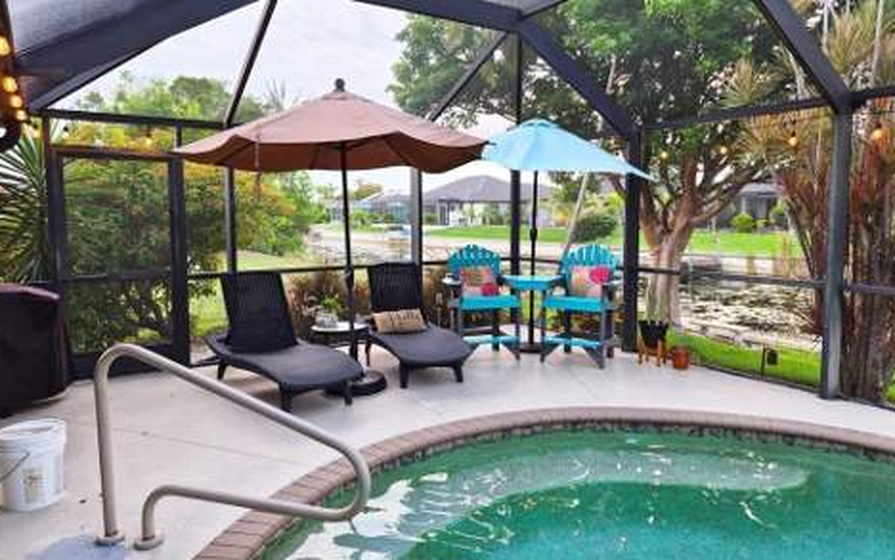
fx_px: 610
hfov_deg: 72.5
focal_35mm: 25
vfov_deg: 49.3
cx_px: 446
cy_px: 252
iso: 50
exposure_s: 1/120
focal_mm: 5.4
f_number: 1.8
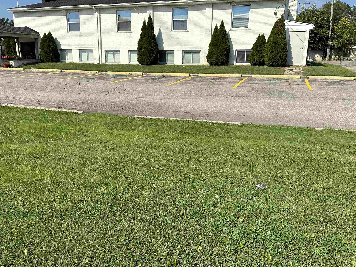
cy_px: 138
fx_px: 339
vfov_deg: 42.9
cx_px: 161
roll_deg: -0.4
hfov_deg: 55.3
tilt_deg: -15.1
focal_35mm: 33
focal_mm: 6.86
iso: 80
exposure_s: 1/5525
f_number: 1.78
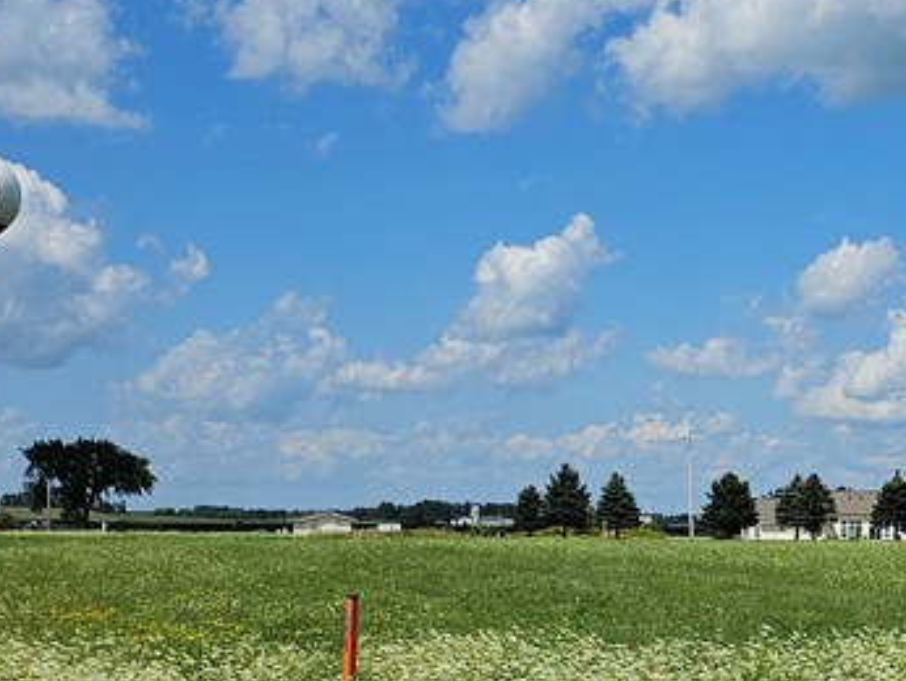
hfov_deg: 26.8
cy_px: 589
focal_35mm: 68
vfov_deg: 21.3
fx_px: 1781
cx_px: 930
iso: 10
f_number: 1.7
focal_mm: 6.3
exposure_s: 1/1576
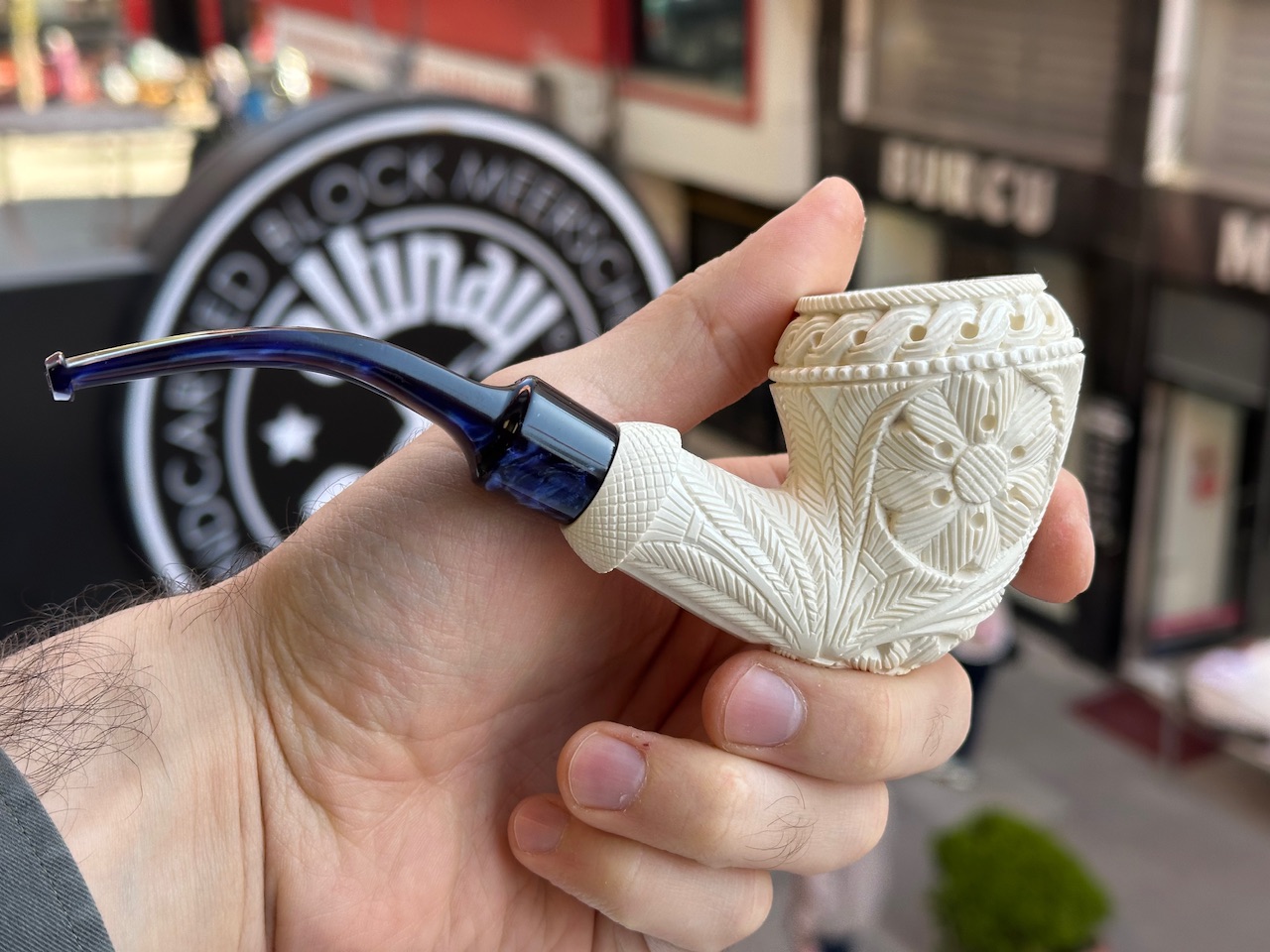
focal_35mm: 48
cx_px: 635
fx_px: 1761
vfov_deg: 30.3
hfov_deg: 39.7
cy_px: 476
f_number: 1.78
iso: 64
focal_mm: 6.86
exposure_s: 1/393
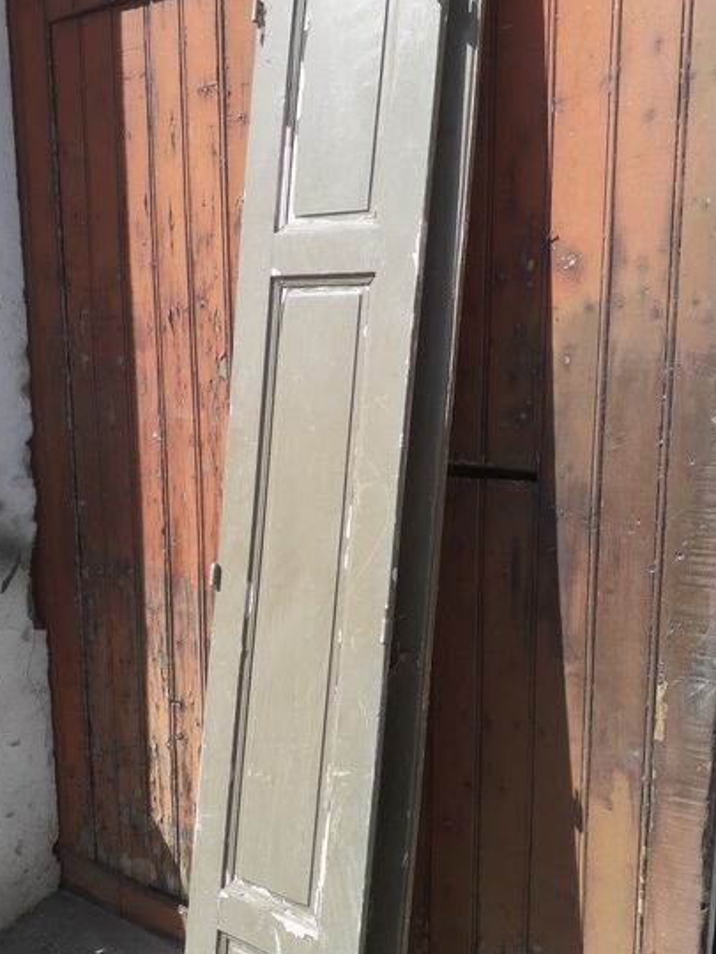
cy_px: 500
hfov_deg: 46.8
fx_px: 827
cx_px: 359
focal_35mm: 30
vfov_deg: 59.9
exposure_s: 1/1091
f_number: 1.9
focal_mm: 3.6
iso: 40
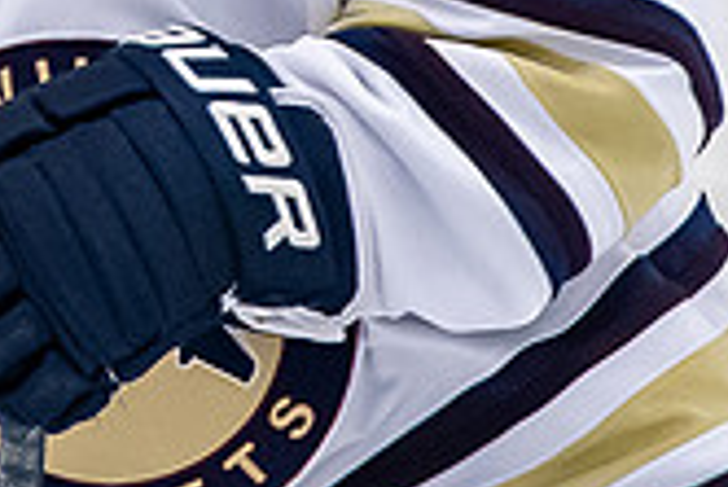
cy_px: -479
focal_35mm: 1884
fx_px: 38131
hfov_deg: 1.1
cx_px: -465
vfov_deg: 0.7
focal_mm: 200
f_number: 3.5
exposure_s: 1/800
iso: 2500
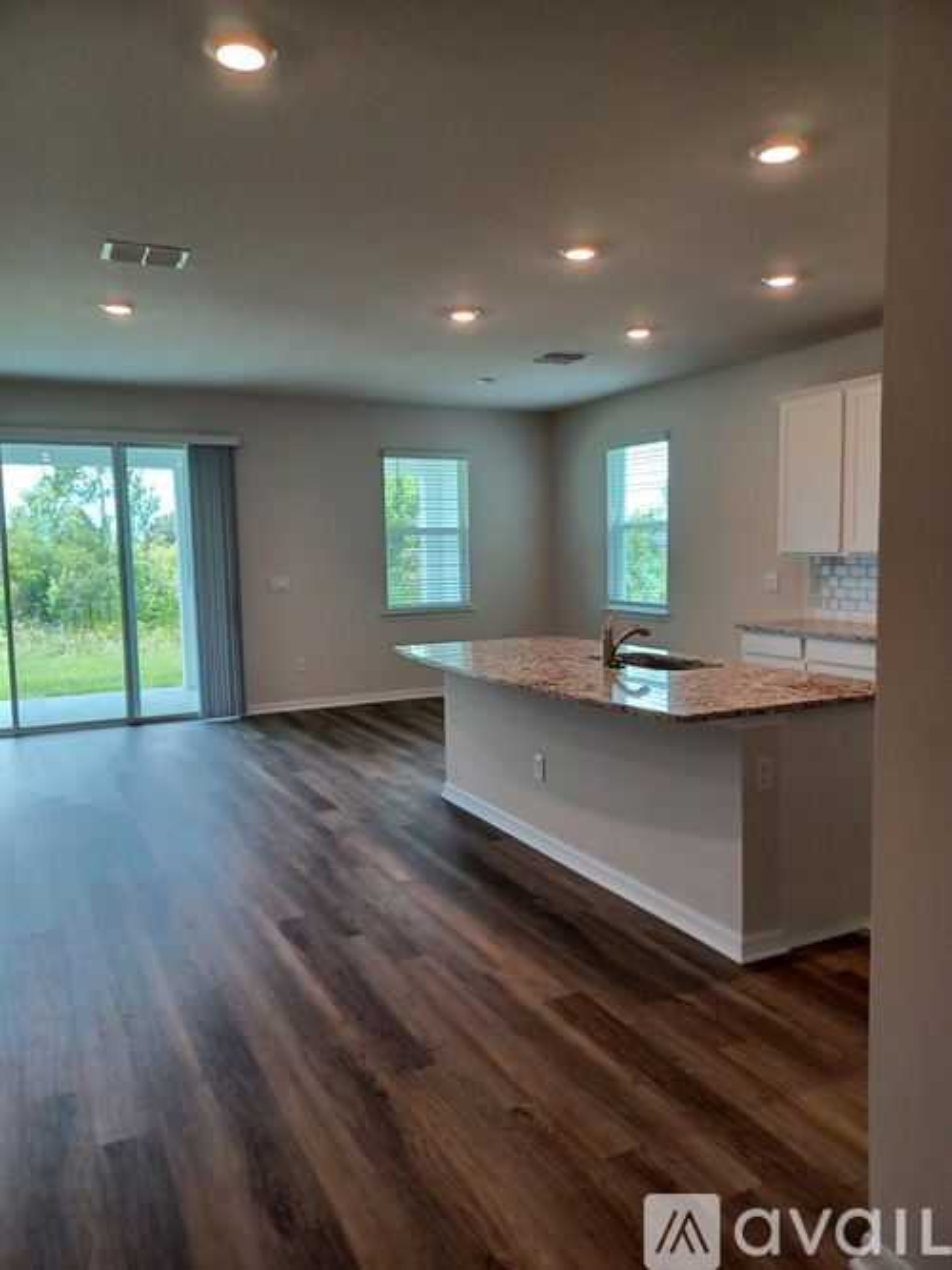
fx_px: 917
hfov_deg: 54.9
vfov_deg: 69.4
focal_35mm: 25
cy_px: 635
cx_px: 476
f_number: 1.8
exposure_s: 1/50
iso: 125
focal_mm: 4.6
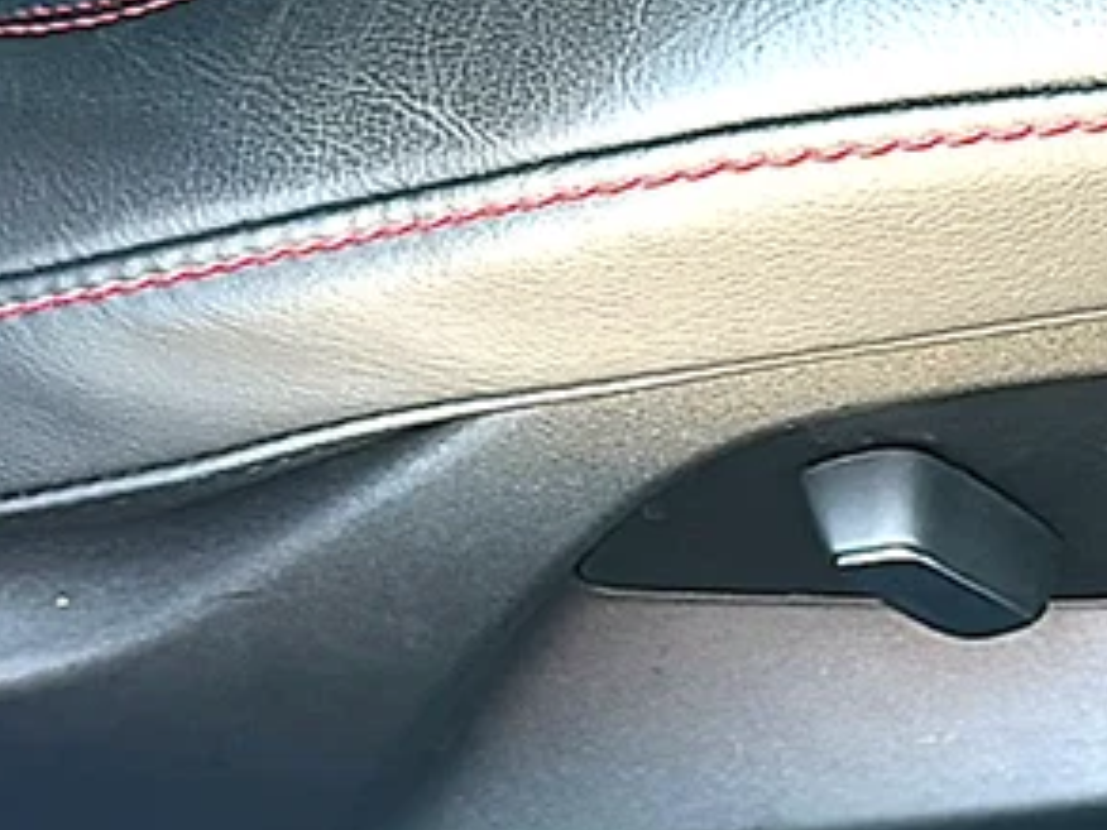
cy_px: 320
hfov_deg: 15.9
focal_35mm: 120
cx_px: 1225
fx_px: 3838
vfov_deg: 12.3
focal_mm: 6.86
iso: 64
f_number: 1.78
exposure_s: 1/93
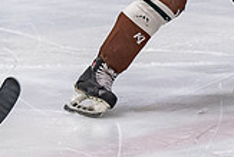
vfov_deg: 1.9
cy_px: -129
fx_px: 4769
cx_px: 392
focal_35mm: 733
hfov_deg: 2.8
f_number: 3.5
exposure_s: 1/800
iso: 1600
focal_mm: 116
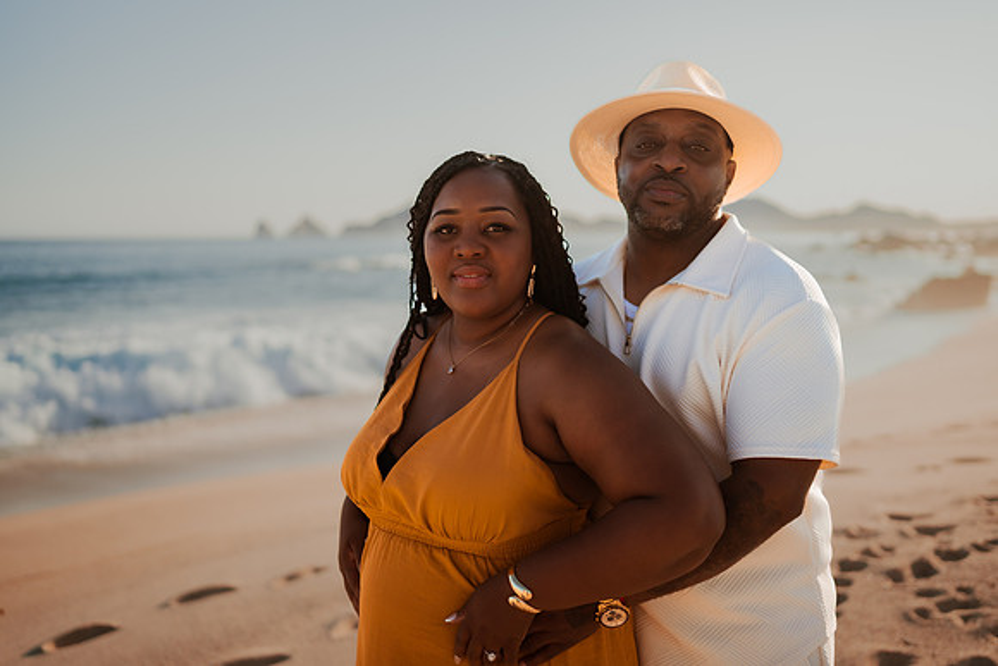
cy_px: 333
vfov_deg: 37.9
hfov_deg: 54.4
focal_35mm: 35
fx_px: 970
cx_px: 499
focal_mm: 35
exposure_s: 1/6400
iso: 100
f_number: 1.8
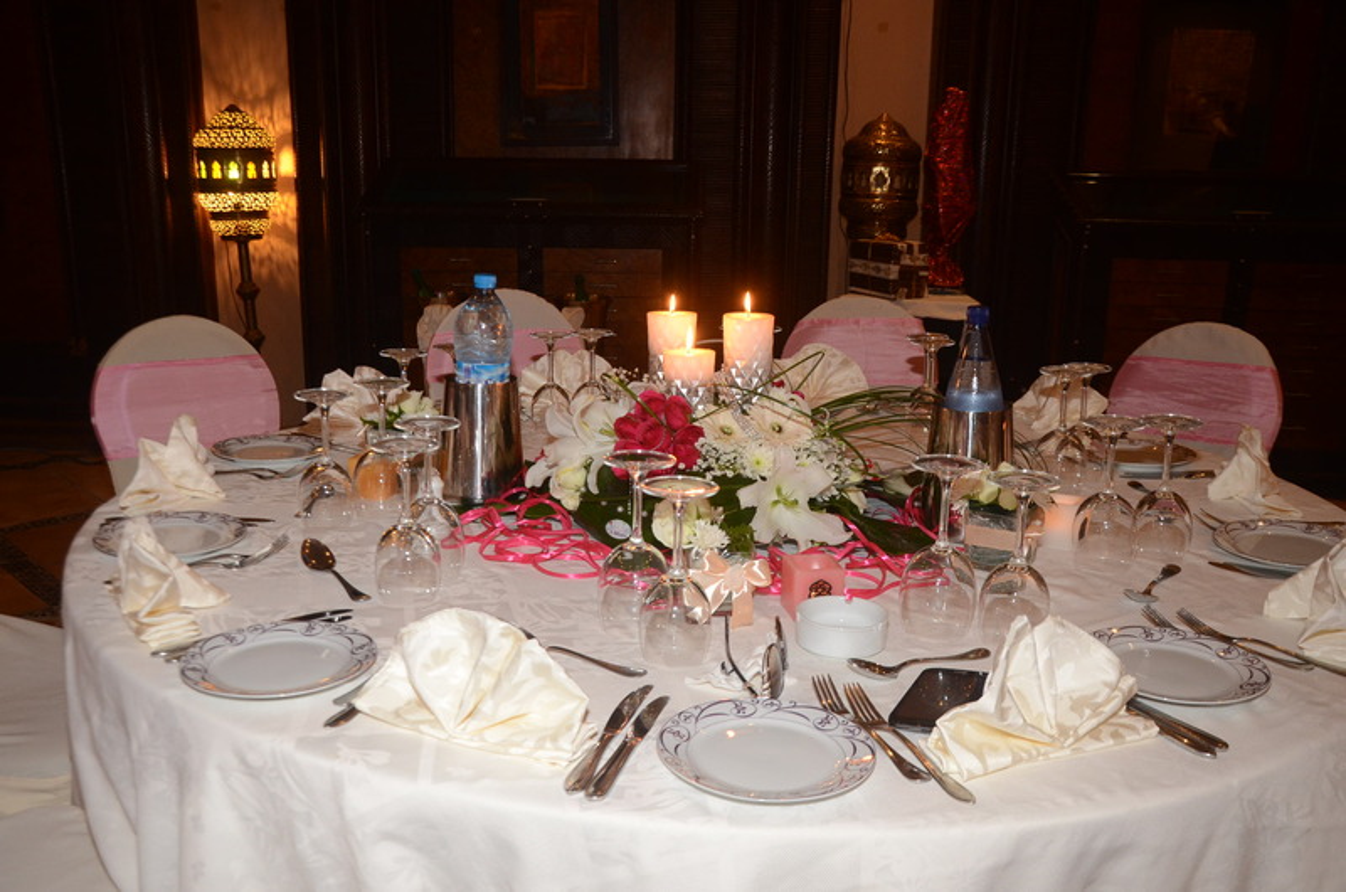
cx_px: 673
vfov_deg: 39.8
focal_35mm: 33
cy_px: 446
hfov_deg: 57.3
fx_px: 1231
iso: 1000
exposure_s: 1/40
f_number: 5.6
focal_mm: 22
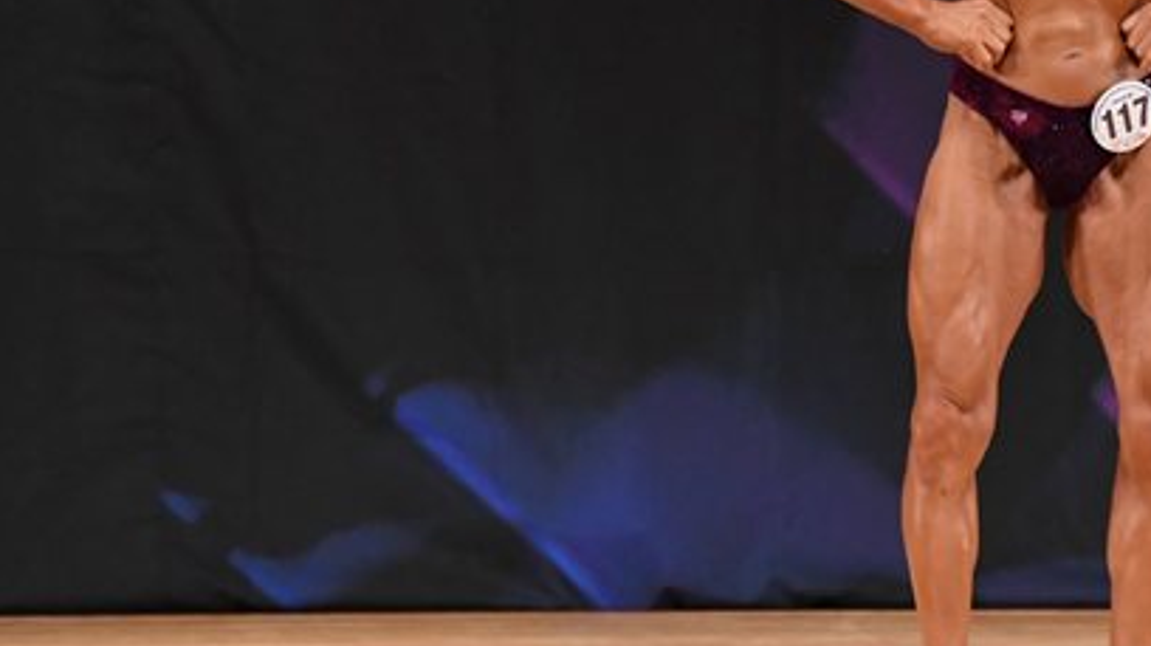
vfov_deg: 2.1
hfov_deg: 3.8
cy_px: 96
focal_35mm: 567
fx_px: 17296
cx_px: 994
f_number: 5.6
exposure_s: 1/400
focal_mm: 190
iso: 3200
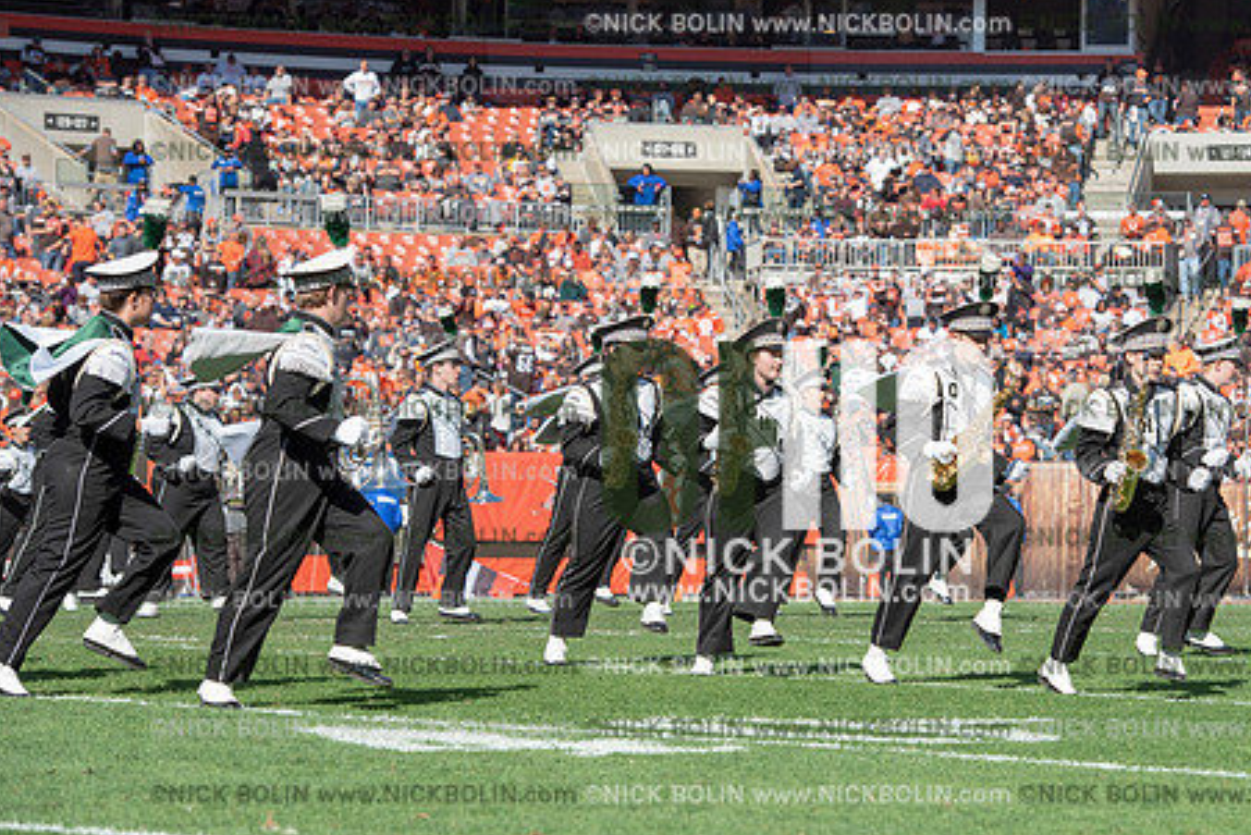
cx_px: 796
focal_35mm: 144
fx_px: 5005
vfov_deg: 9.5
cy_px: 473
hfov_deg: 14.2
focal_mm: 112
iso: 400
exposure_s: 1/2000
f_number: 5
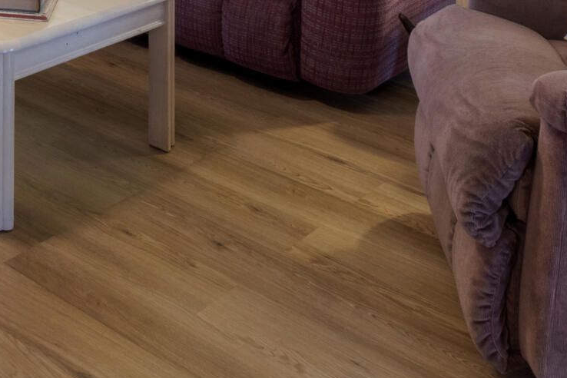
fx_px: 961
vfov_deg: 17.1
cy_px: -350
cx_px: -55
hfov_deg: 29.6
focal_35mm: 61
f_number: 13
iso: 100
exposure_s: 4
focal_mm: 10
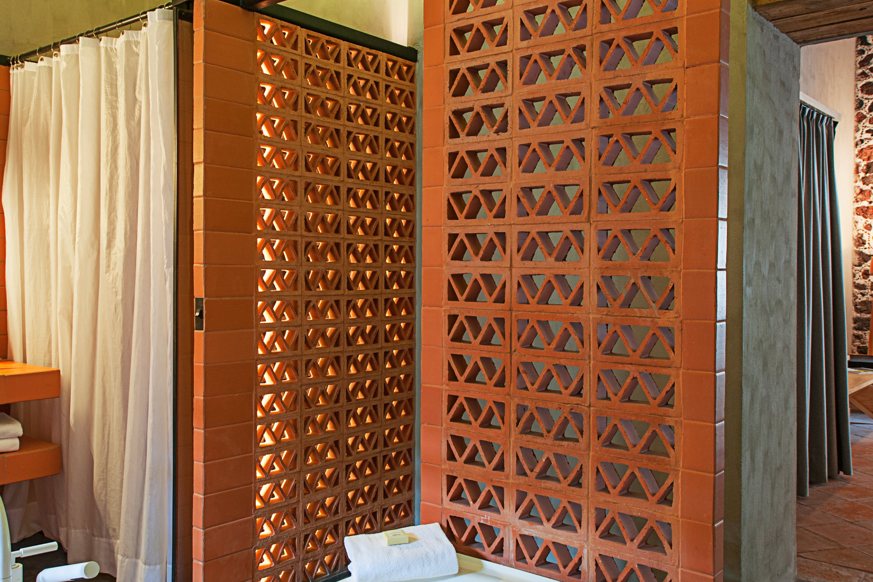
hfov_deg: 55.8
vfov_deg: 38.9
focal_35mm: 34
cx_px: 412
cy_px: 313
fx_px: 824
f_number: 10
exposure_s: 2.5
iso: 50
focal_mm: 19
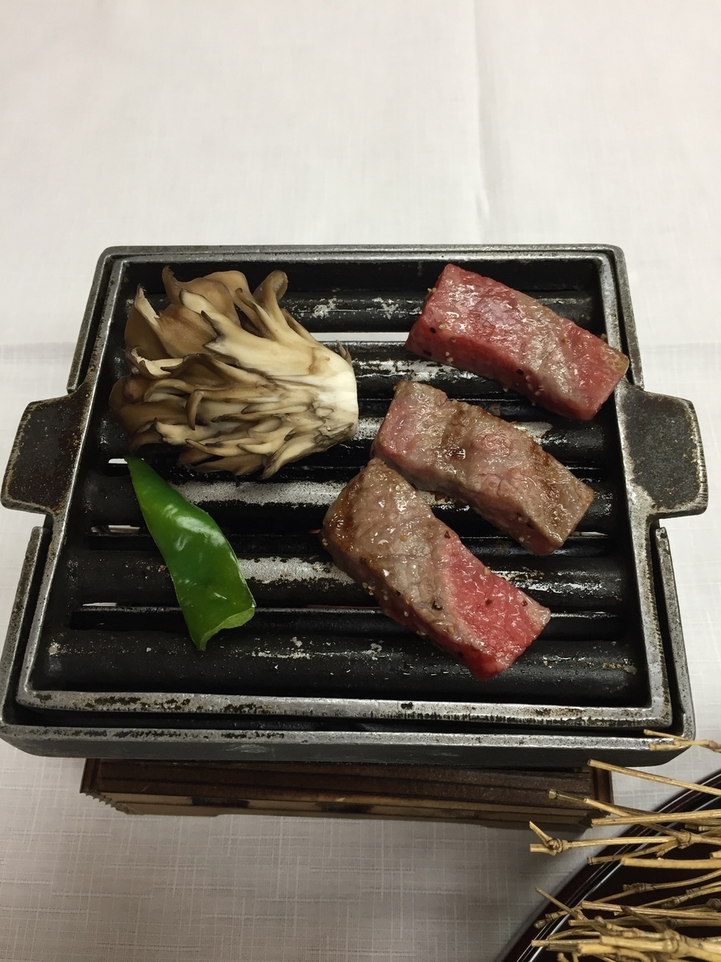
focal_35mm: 29
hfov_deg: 48.2
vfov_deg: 61.7
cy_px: 481
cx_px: 360
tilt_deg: -60.6
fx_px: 805
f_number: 2.2
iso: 64
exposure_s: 1/30
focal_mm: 4.15
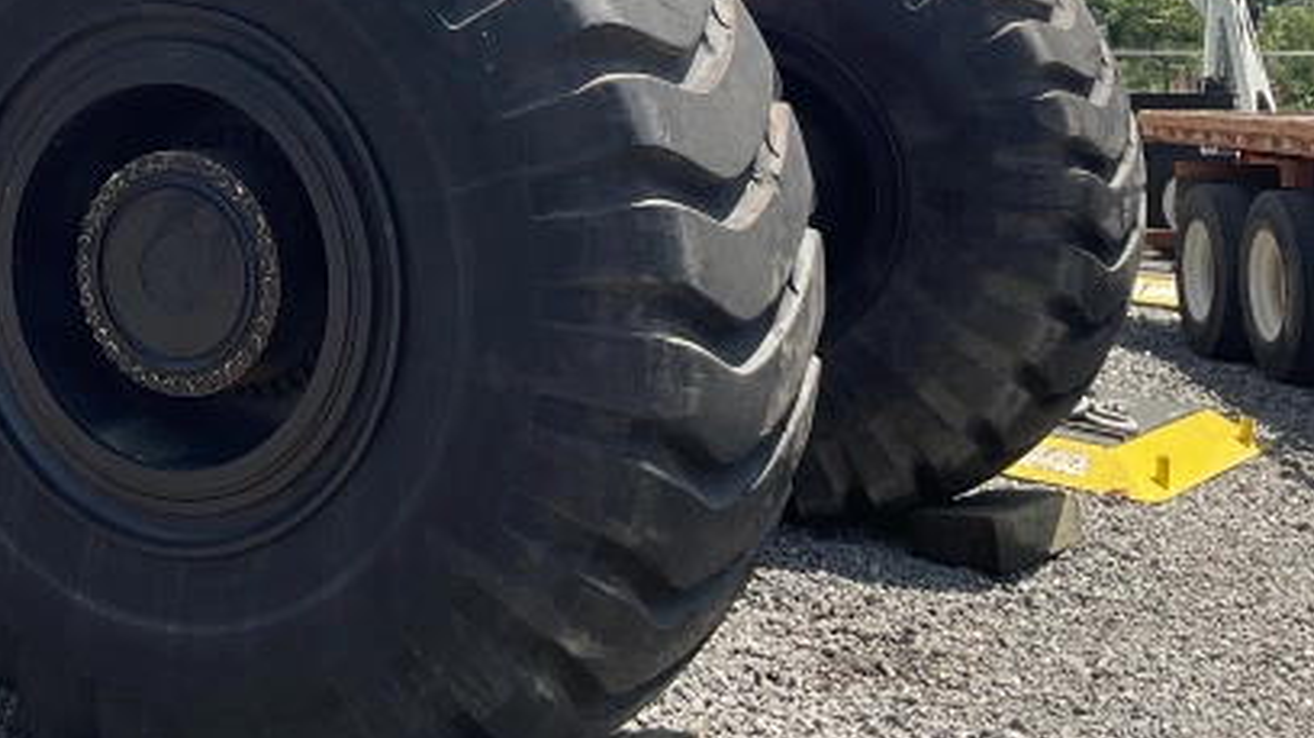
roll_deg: -1.9
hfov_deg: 31.9
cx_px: 90
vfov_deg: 18.5
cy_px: -110
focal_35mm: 62
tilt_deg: +3.8
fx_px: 2159
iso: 16
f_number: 1.8
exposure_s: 1/1250
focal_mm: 3
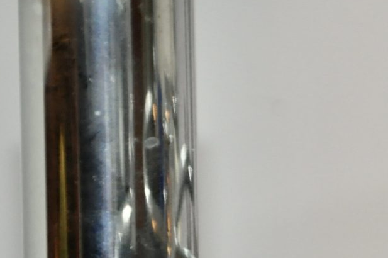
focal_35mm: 386
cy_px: 325
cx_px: 675
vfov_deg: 3.5
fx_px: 4156
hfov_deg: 5.3
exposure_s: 1/60
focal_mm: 62
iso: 800
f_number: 5.3
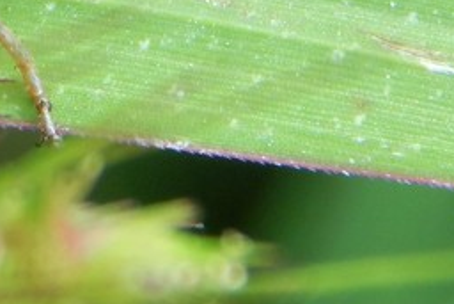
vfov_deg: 1.9
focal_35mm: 717
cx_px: -187
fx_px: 9047
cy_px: -235
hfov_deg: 2.9
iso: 125
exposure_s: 1/160
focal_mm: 37.1
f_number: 5.4
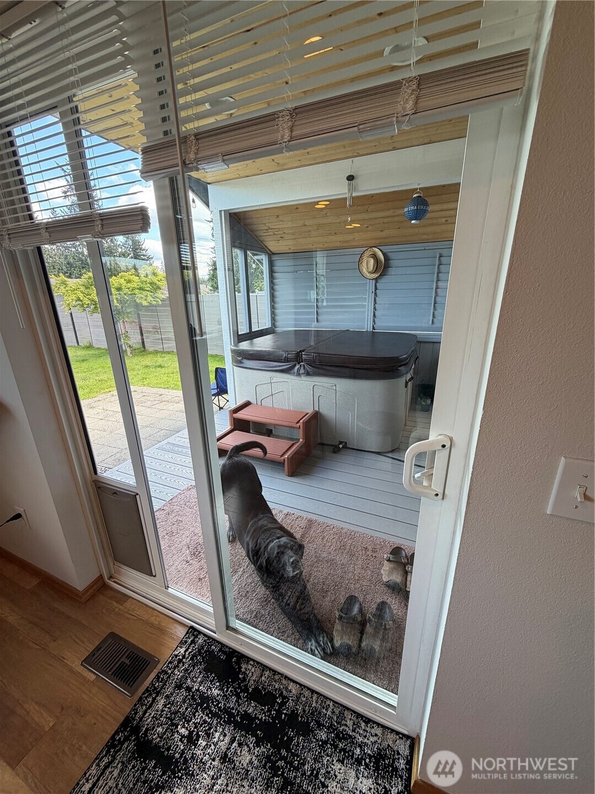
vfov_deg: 102.1
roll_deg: +1.2
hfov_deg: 85.7
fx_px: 321
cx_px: 298
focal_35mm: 14
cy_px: 397
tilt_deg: -18.4
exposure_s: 1/120
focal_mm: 2.22
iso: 100
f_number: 2.2
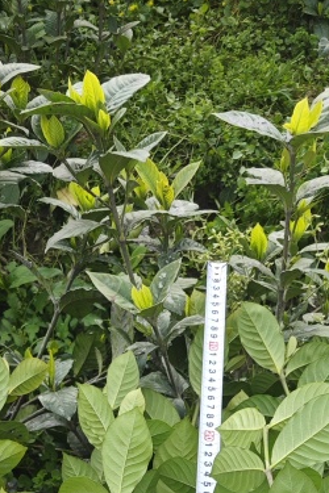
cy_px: 686
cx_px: 242
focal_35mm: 68
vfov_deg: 24.7
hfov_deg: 19.9
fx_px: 932
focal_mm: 5.43
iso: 50
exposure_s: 1/429
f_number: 1.8
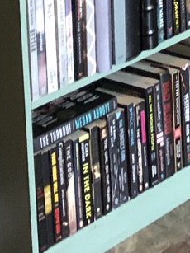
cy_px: -249
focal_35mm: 187
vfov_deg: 9.8
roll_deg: +0.3
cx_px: 353
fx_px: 1369
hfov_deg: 7.7
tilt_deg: -8.0
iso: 100
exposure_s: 1/6
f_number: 1.8
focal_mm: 3.99
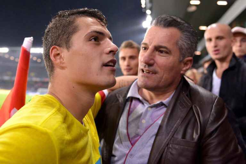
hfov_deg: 73.7
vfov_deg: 53.1
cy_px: 82
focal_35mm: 24
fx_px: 164
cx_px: 123
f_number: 2.8
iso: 1250
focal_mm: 24
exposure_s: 1/250
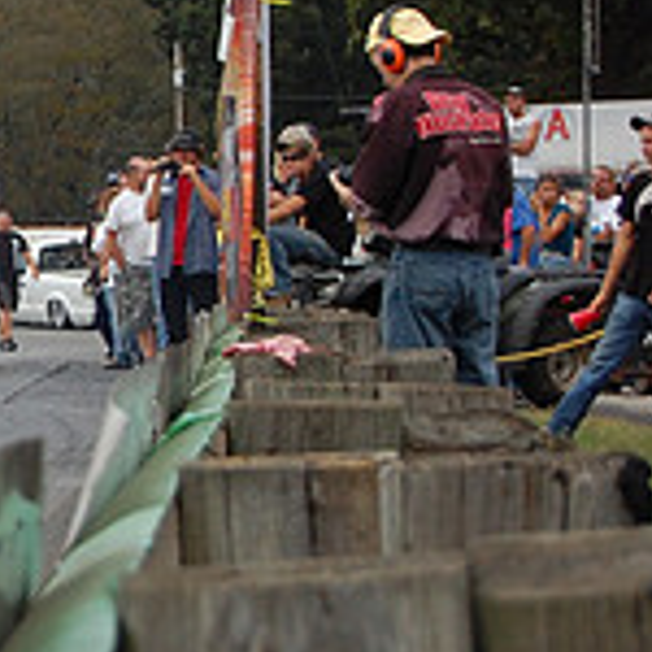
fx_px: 5789
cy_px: 256
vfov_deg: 6.4
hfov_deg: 6.3
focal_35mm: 272
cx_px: -604
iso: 400
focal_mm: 55
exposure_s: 1/800
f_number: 5.6
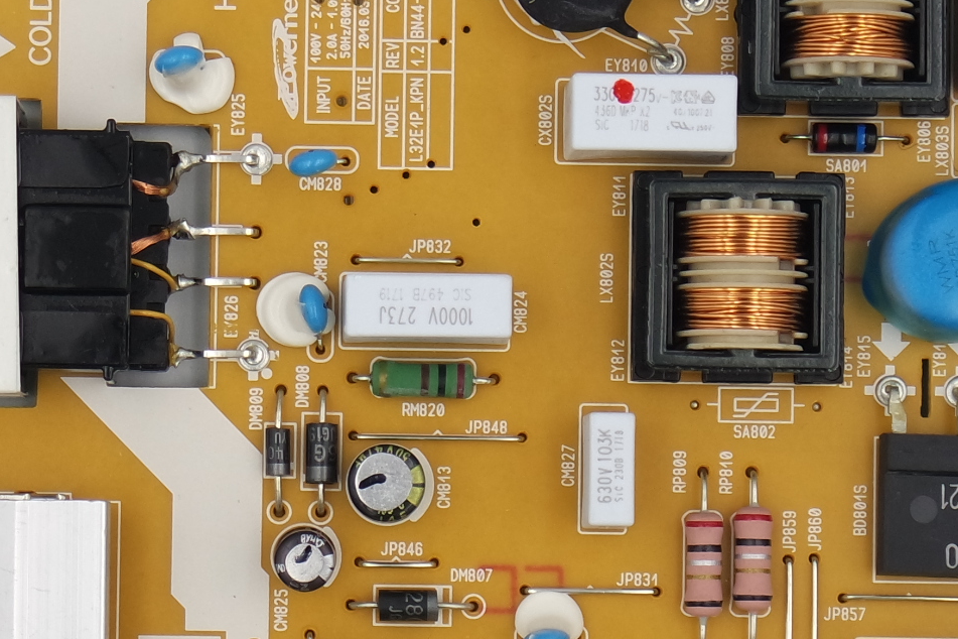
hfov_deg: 12.2
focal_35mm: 169
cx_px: 407
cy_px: 373
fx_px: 4497
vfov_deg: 8.1
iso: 160
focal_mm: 20
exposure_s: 1/125
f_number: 5
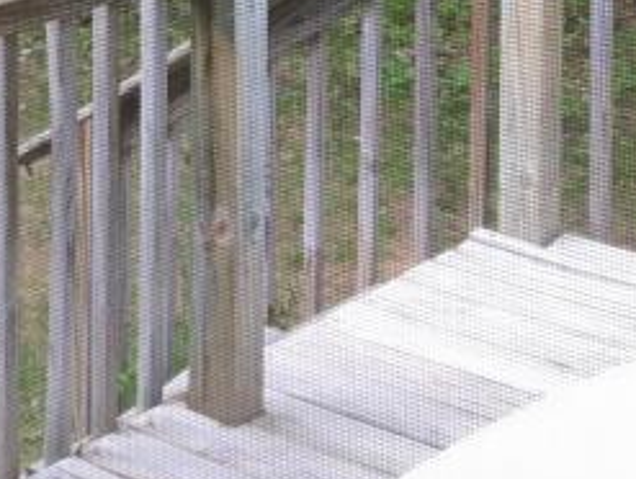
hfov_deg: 15.4
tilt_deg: -5.7
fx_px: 2208
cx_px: -239
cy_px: -397
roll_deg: -0.3
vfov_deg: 11.4
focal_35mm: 120
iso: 25
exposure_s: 1/40
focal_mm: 4.15
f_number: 2.2
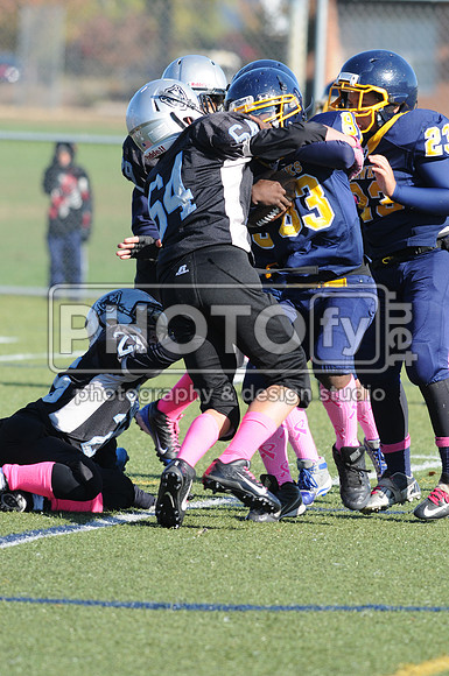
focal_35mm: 450
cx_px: 224
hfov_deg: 3.0
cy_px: 338
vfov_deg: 4.6
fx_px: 8443
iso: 200
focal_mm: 300
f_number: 6.3
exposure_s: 1/500
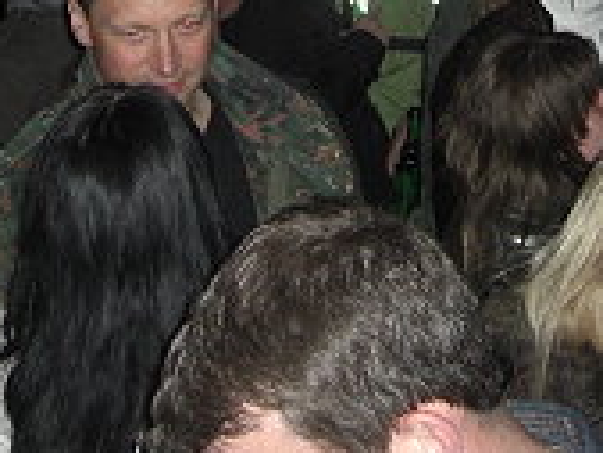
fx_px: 2092
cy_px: -230
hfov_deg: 16.4
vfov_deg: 11.8
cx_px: 337
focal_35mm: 120
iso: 200
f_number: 2.8
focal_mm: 7.9
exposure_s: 1/60
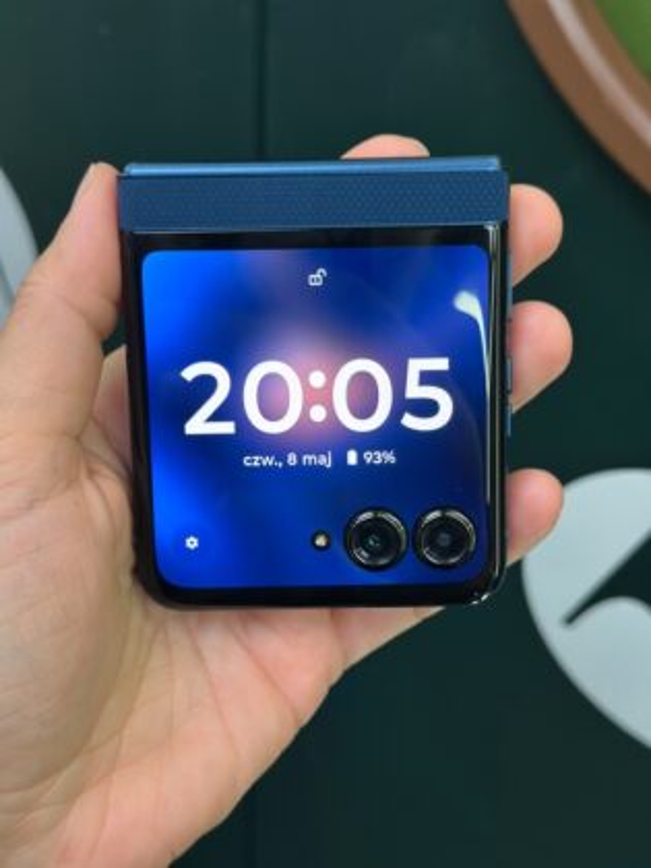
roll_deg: -3.5
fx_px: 1204
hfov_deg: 30.3
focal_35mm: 48
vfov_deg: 39.7
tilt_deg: -42.3
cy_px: 434
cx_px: 326
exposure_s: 1/33
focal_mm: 6.86
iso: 400
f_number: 1.78
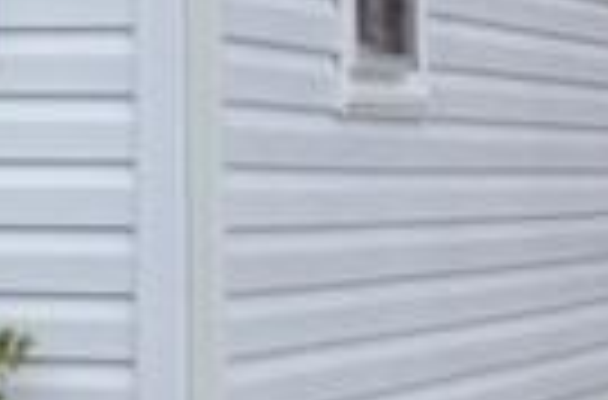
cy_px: -292
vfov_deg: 5.4
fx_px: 4224
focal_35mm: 251
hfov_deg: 7.4
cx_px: -1135
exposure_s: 1/4000
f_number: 3.8
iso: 3200
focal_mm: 22
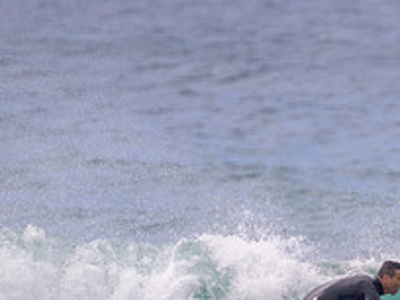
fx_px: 25329
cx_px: 373
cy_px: 364
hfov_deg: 0.9
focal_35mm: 2192
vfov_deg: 0.7
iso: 1100
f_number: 11
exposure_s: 1/2000
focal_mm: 800
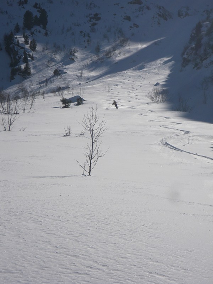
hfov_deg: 18.7
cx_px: 106
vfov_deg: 24.7
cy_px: 142
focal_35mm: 79
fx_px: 648
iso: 80
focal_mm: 13.9
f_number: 12.2
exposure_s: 1/250
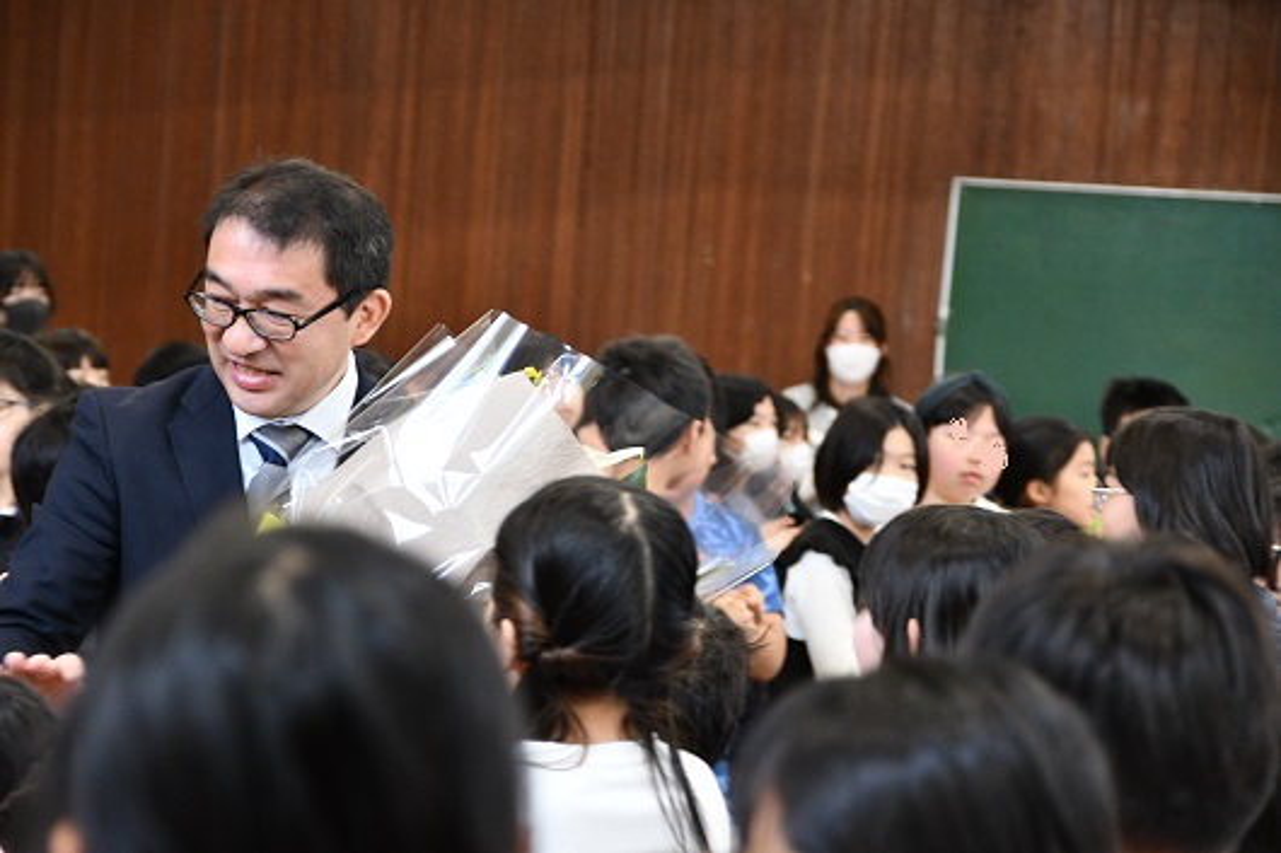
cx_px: 640
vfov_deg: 7.9
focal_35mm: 174
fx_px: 6189
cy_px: 426
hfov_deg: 11.8
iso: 1600
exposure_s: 1/100
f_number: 5.6
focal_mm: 116
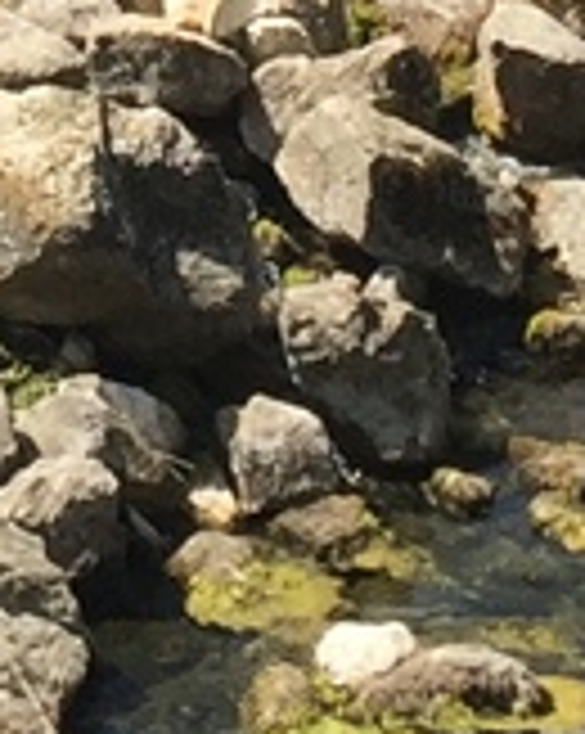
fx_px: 6028
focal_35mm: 278
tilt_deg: -7.3
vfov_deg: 6.4
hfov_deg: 5.5
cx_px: -306
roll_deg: -0.6
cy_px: -1450
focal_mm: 4.15
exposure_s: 1/1236
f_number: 2.2
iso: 32
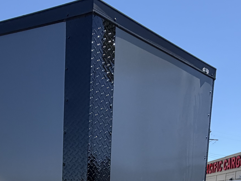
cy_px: 249
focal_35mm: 46
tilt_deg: -7.6
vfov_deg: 25.9
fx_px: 320
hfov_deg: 41.2
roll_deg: -3.0
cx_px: 111
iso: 40
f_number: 2.2
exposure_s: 1/717
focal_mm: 2.22
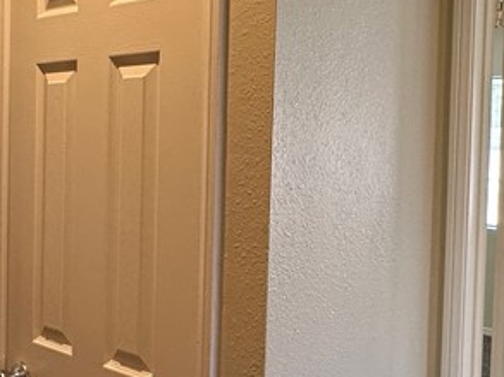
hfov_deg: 39.0
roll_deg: -1.5
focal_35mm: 49
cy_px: 169
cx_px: 246
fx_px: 713
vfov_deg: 29.6
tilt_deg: -1.7
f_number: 2.2
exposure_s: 1/120
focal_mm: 2.22
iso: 200
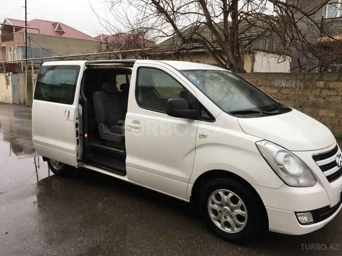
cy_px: 128
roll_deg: -0.8
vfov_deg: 48.2
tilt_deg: -8.1
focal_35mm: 29
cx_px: 171
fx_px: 287
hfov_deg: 61.7
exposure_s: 1/103
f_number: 2.2
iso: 25
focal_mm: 4.15
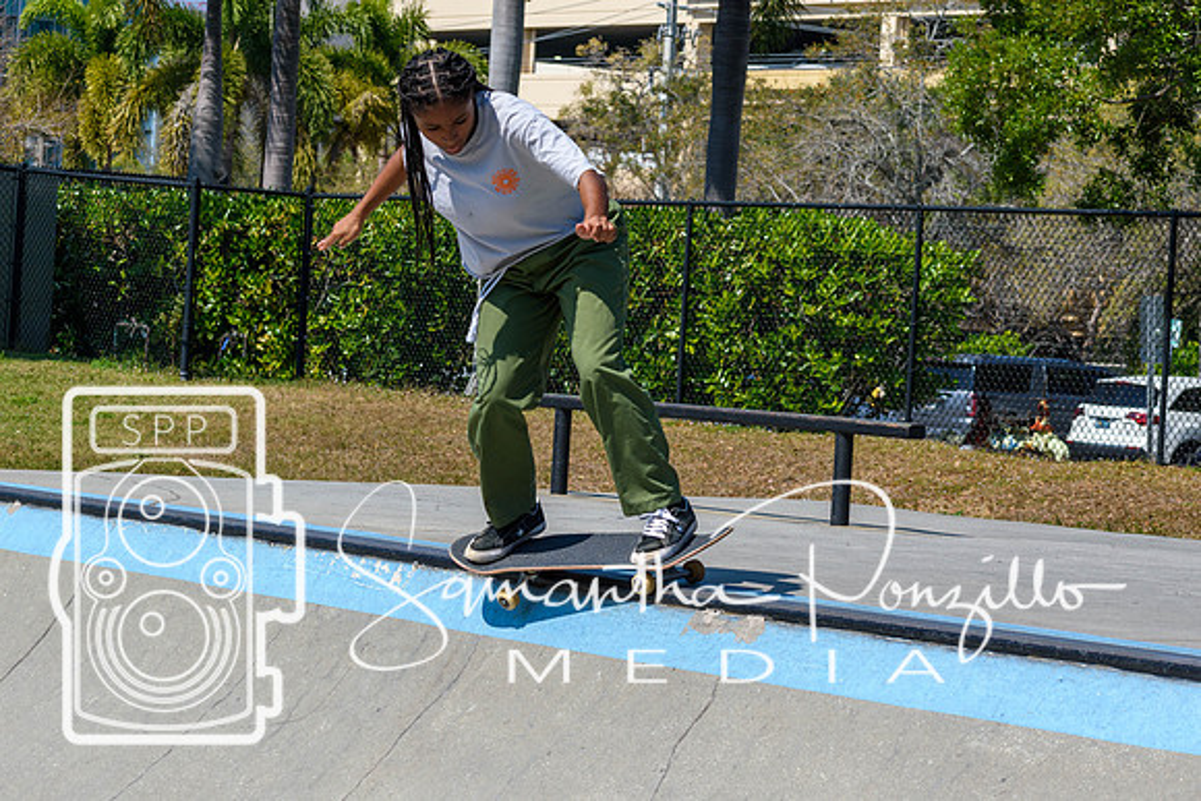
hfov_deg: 17.1
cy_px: 400
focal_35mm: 120
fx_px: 4004
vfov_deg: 11.4
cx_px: 600
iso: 200
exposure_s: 1/1000
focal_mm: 80
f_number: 8
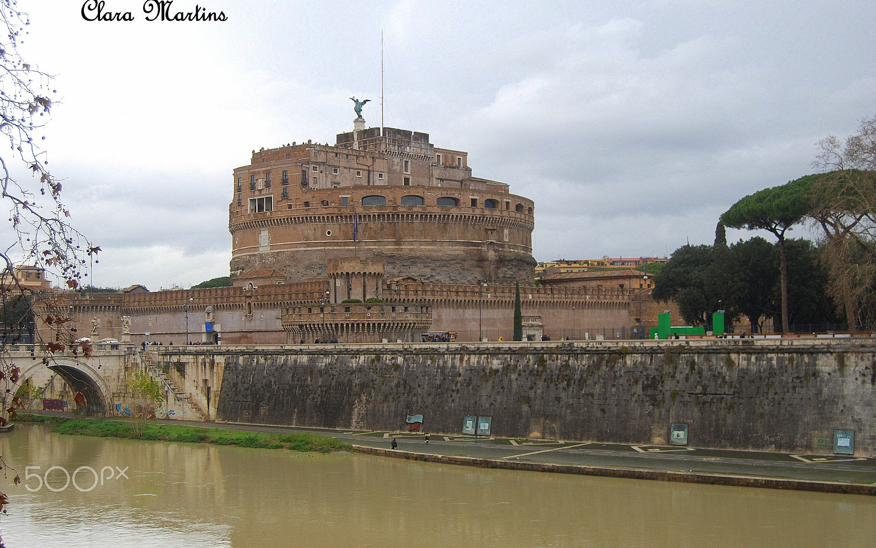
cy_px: 253
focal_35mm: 50
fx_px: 1194
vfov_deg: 25.8
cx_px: 437
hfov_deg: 40.3
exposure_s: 1/125
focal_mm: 32
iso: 100
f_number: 5.6
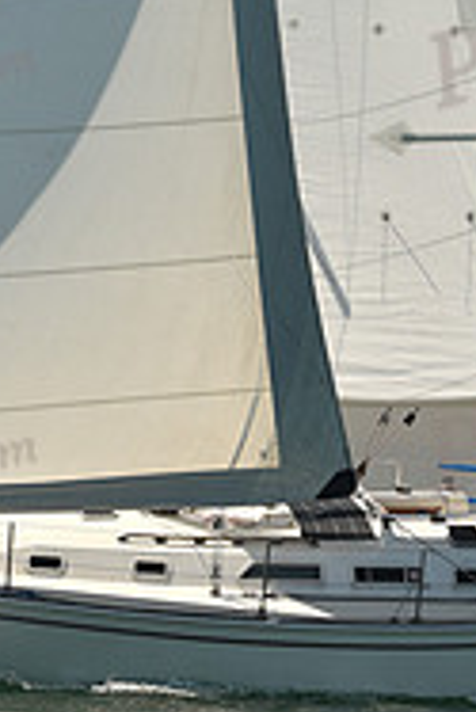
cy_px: -133
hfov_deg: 6.3
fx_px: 4296
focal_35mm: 217
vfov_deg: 9.4
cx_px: 234
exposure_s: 1/800
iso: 250
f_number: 5.6
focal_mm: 70
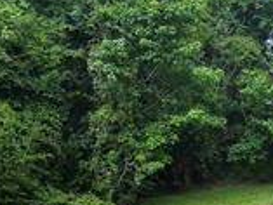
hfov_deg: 29.3
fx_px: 418
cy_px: 203
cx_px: 353
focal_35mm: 53
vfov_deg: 26.2
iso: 64
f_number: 2.2
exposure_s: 1/1242
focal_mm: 2.2
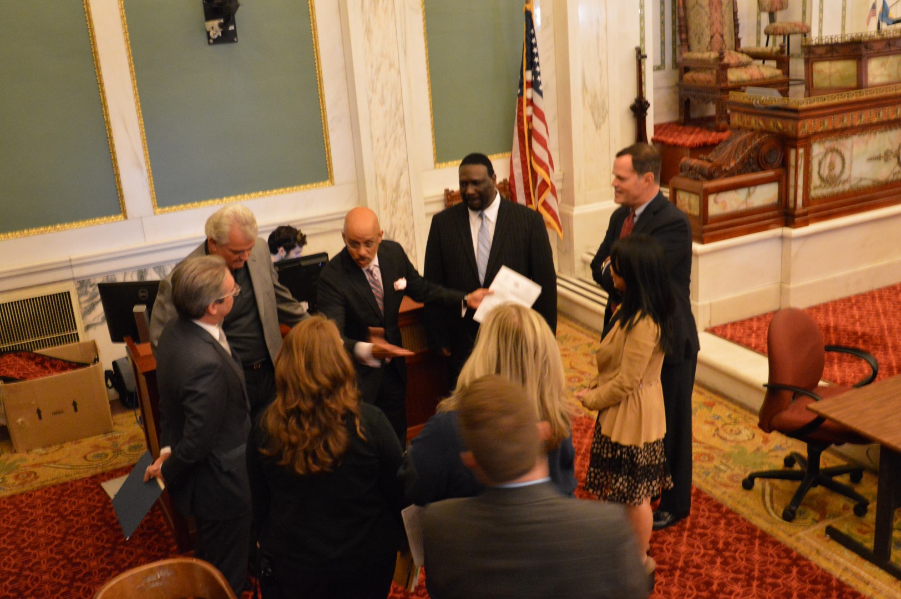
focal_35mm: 36
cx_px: 450
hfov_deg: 53.2
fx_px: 900
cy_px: 300
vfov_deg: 36.8
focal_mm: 24
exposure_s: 1/15
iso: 3200
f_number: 4
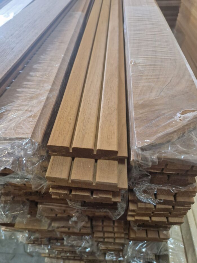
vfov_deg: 73.9
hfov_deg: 58.9
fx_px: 174
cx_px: 98
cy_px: 132
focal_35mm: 23
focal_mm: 5.4
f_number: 1.8
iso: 640
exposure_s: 1/50
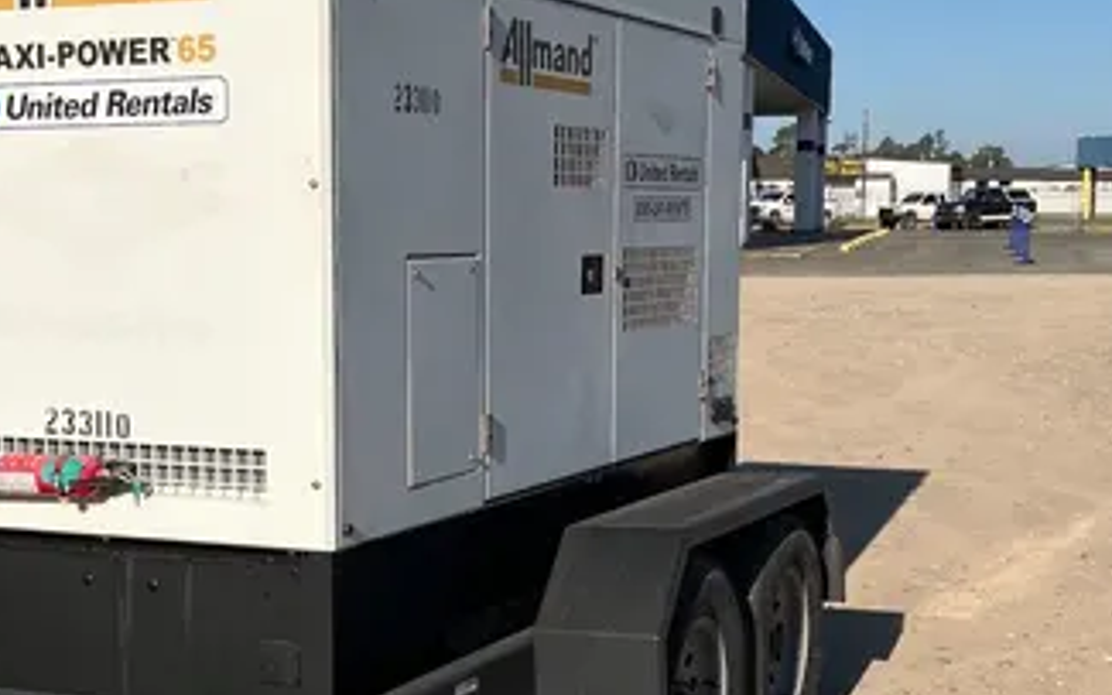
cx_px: 407
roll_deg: +1.1
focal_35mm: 67
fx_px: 2030
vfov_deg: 19.3
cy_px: 505
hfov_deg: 30.5
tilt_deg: -8.2
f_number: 1.8
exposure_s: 1/3205
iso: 32
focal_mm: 3.99
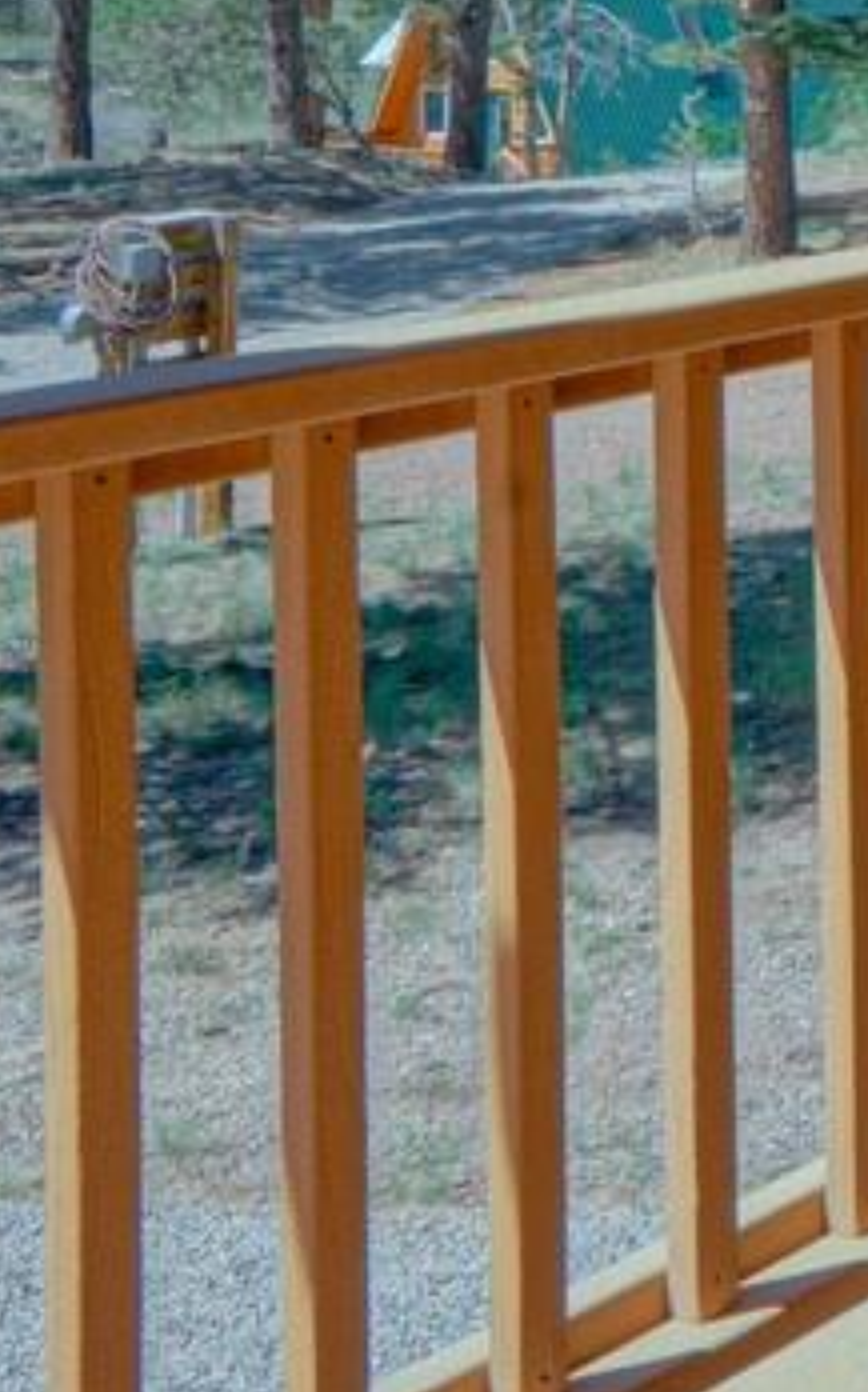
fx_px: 2843
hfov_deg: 12.3
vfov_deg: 25.6
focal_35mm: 75
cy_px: -116
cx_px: 2284
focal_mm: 20
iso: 400
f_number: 11
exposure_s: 1/200
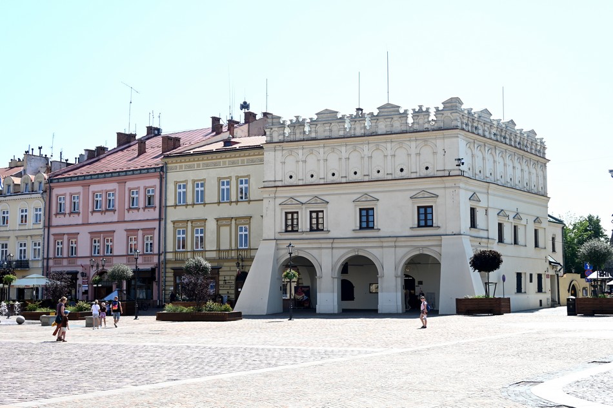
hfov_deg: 43.0
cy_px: 204
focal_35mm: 46
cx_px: 306
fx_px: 779
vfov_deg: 29.4
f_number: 5.6
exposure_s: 1/320
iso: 100
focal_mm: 30.5
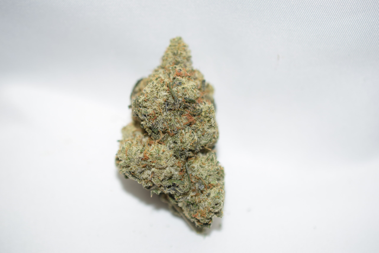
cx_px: 190
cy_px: 126
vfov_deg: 22.6
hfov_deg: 33.4
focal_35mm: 60
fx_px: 632
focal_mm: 40
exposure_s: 1/60
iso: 100
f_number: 3.2
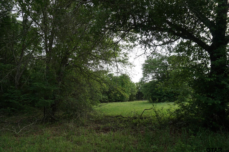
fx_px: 153
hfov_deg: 73.7
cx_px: 114
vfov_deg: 53.1
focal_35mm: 24
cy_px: 76
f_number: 5.6
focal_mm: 16
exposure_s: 1/160
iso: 100
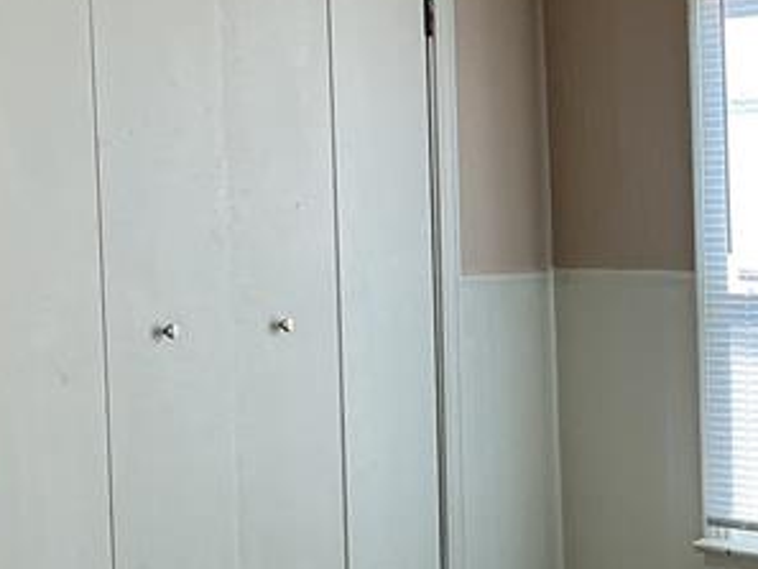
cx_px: 664
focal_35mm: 100
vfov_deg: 14.7
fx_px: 2191
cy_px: 454
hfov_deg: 19.3
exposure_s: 1/120
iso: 40
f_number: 1.8
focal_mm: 3
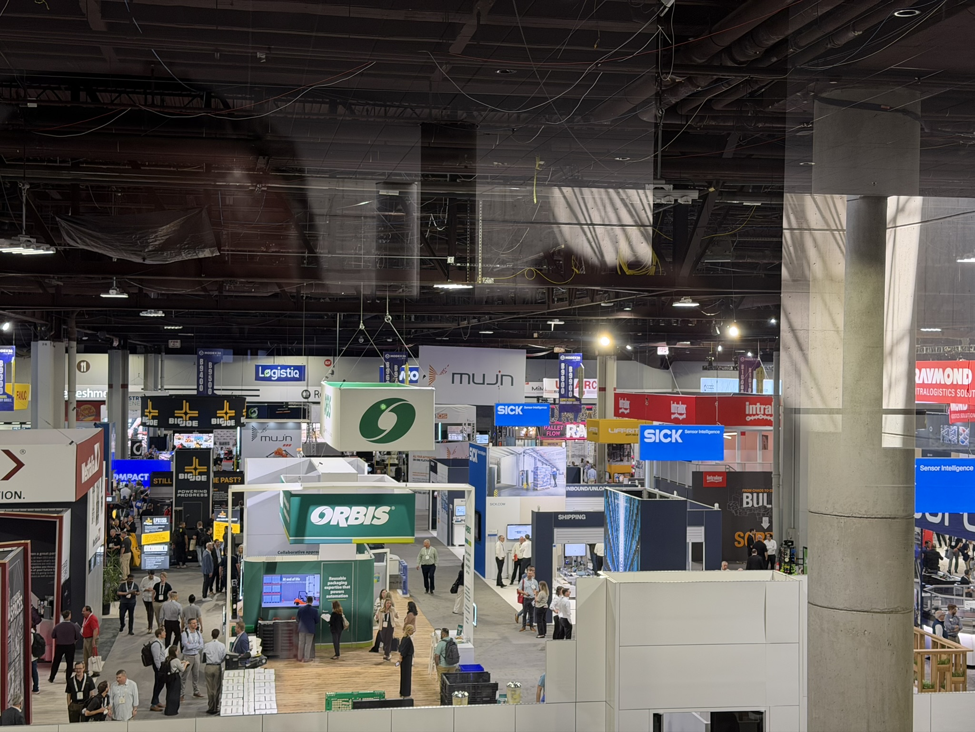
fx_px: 1352
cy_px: 366
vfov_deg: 30.3
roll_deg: -0.7
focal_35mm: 48
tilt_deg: +0.9
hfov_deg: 39.7
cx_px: 488
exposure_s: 1/60
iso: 160
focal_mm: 6.76
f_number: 1.78
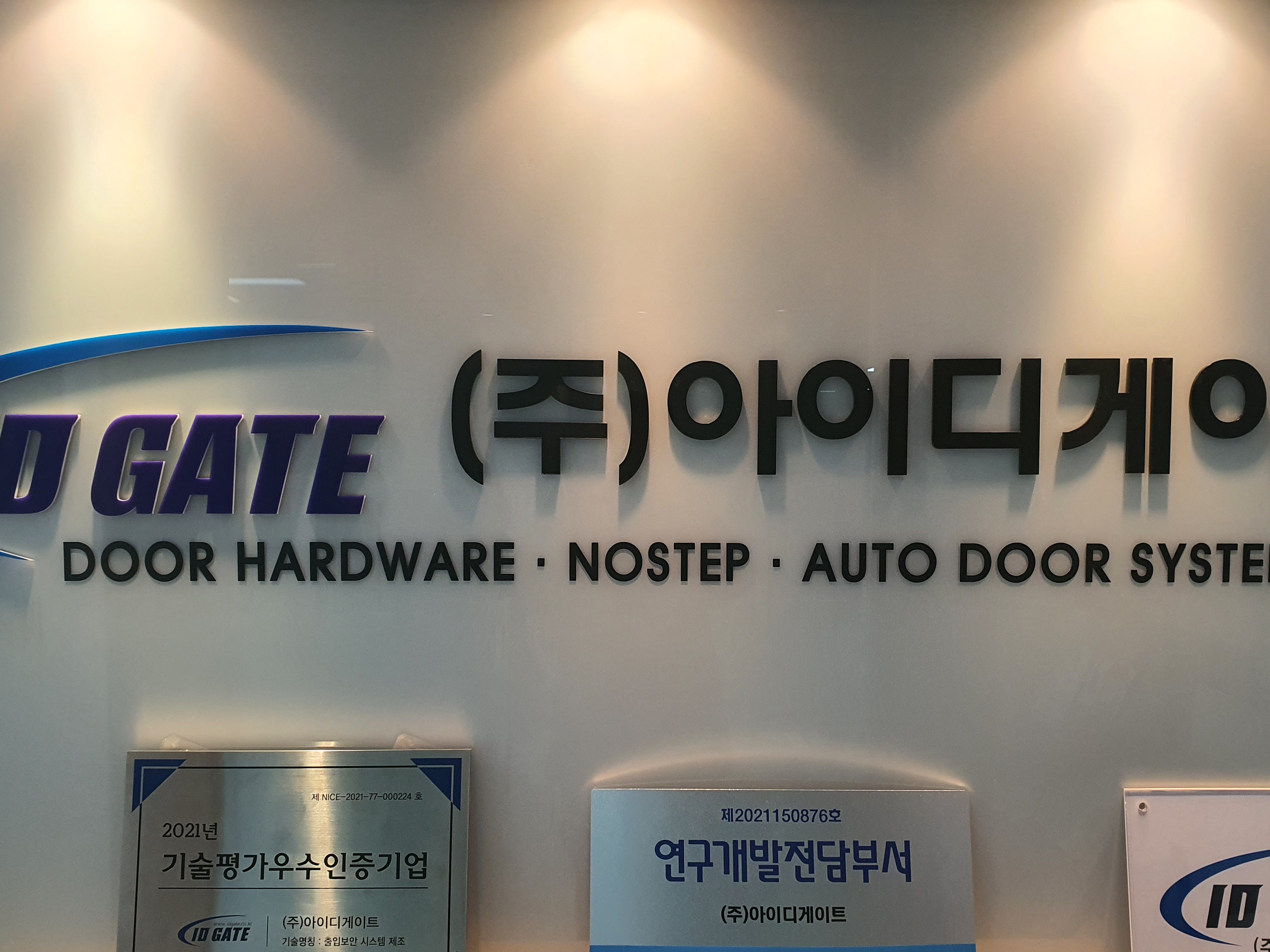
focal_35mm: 33
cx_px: 638
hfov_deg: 55.4
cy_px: 546
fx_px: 1211
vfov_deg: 42.8
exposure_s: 1/60
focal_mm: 4.3
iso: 200
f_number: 2.4
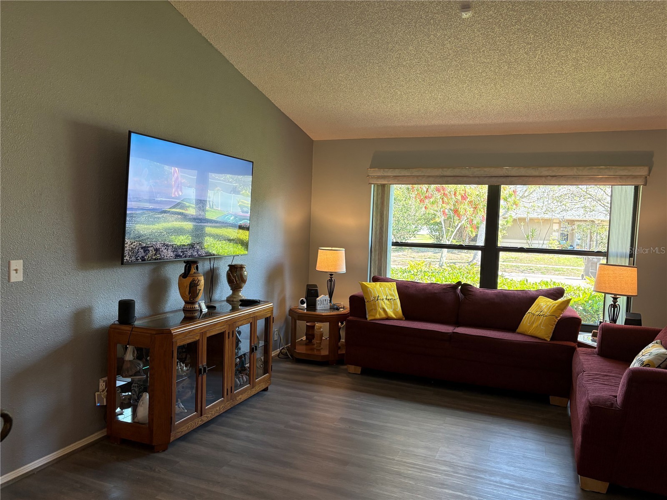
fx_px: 501
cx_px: 334
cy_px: 250
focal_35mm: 26
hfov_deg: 67.3
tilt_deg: -3.3
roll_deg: -1.3
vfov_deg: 53.1
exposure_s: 1/120
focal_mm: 5.96
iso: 160
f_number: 1.6
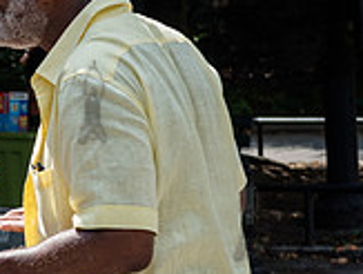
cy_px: 235
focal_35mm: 198
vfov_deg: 7.5
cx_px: -141
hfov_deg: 9.7
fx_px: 2081
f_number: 4
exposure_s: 1/800
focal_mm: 50
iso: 250
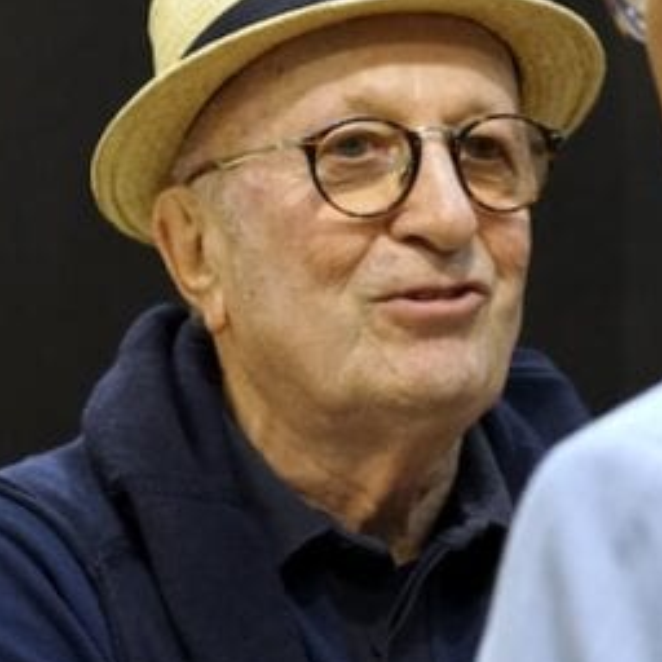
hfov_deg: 6.1
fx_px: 6253
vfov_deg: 6.1
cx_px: 443
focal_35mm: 289
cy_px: 326
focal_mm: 85
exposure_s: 1/160
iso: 1600
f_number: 4
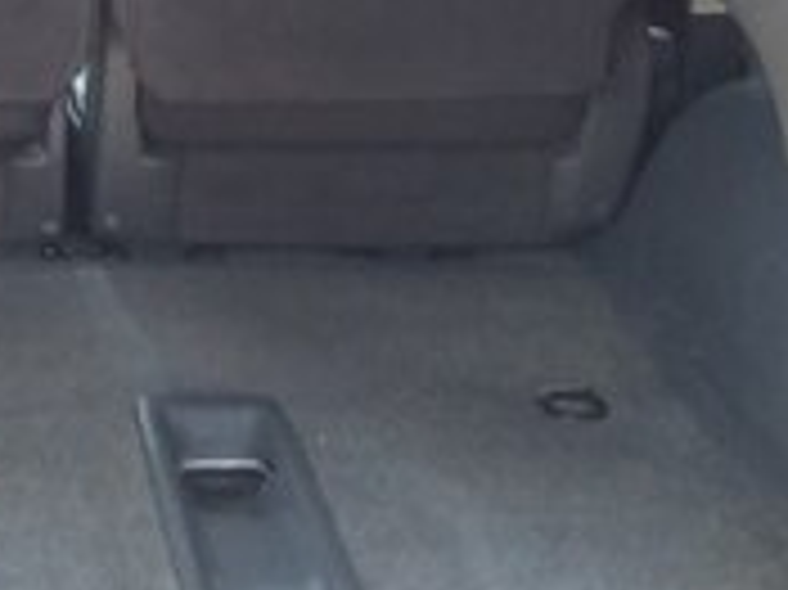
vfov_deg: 12.0
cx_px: -95
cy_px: -336
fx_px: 2662
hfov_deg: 16.3
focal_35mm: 117
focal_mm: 3.3
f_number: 2.2
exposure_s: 1/20
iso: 125
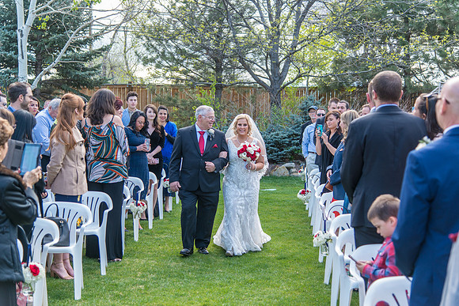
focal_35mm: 58
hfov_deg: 34.5
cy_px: 153
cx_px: 230
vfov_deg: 23.4
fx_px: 740
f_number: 4
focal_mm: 58
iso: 400
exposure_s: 1/250
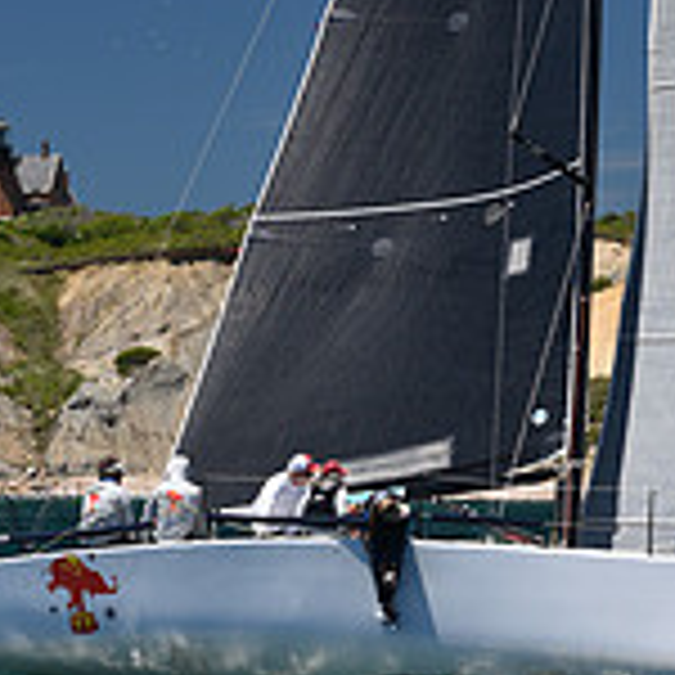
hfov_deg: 7.6
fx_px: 5074
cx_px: 502
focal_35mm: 230
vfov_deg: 7.6
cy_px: 68
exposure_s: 1/800
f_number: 5
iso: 250
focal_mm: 70
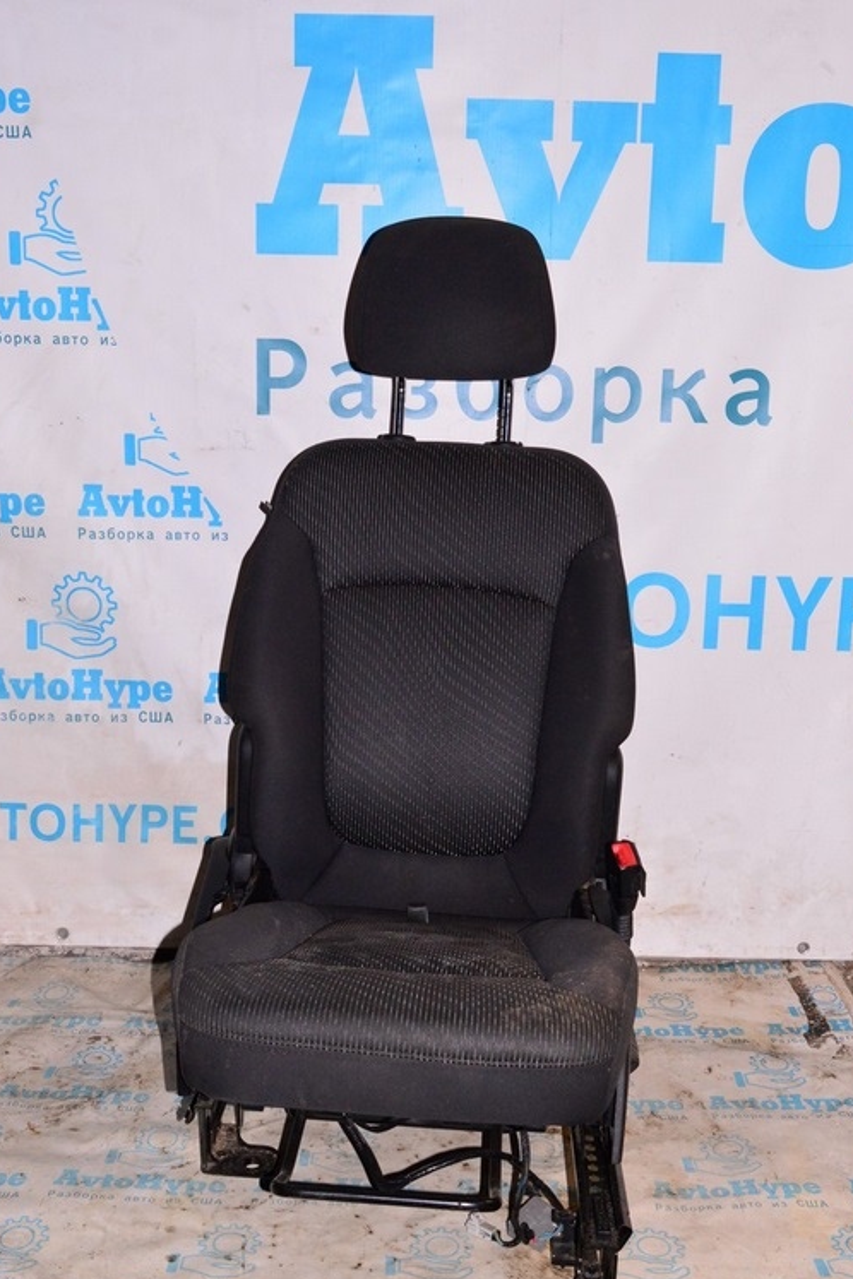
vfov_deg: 50.1
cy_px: 630
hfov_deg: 34.6
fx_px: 1369
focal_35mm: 39
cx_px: 432
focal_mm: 25
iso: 1600
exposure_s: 1/160
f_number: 8
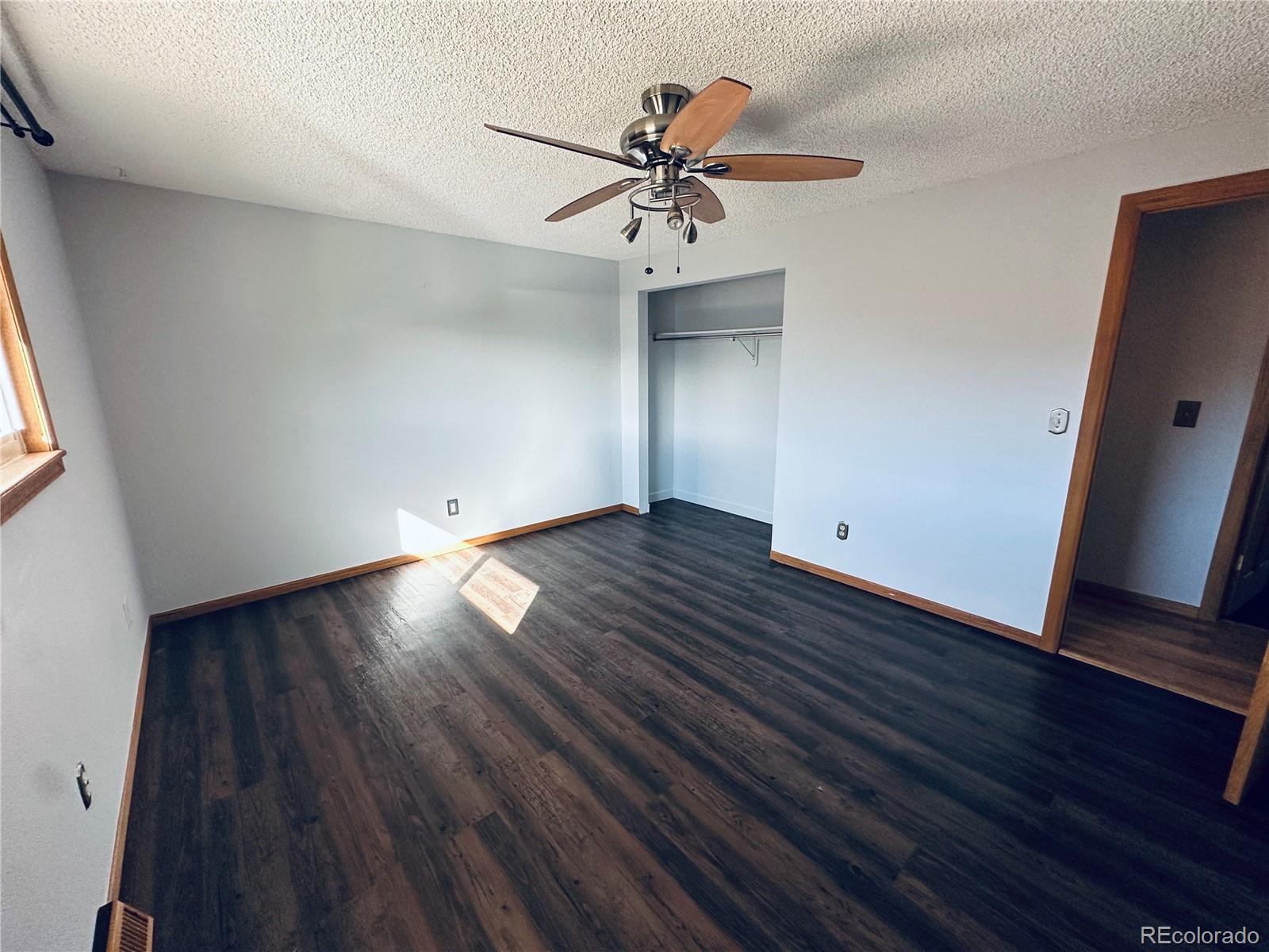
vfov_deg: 85.7
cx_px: 634
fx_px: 513
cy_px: 476
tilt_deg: -12.0
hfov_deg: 102.1
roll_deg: +0.1
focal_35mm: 14
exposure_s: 1/120
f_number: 2.2
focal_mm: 2.22
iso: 200
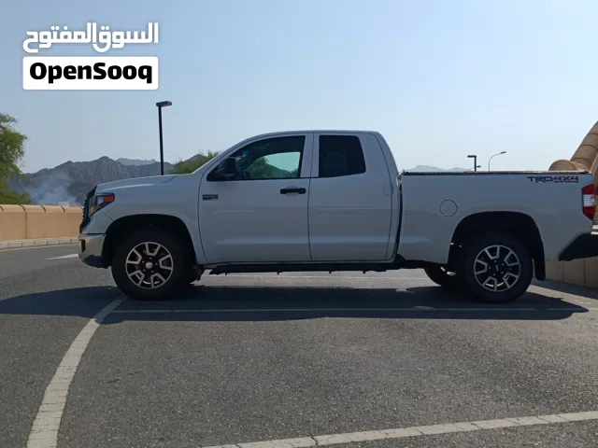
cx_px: 299
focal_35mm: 39
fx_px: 674
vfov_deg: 36.8
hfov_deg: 47.9
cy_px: 224
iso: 104
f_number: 1.9
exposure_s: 1/1923
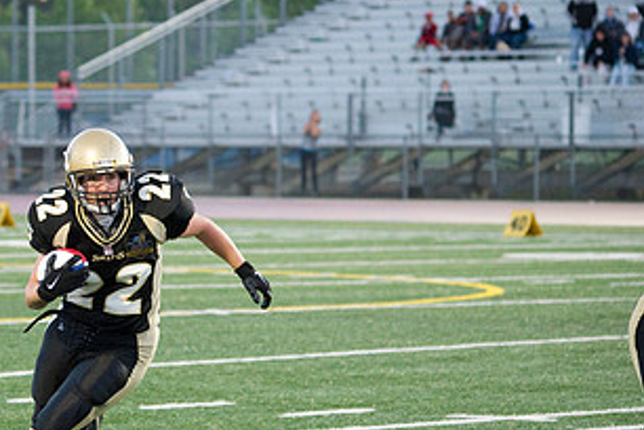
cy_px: 274
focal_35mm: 284
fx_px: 5080
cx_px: 53
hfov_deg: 7.2
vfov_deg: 4.8
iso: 8000
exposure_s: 1/1000
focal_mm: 150
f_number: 5
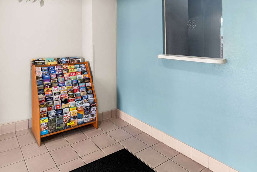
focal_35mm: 19
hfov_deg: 81.3
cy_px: 55
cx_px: 70
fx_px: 136
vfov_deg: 62.8
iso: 640
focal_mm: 13
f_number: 6.3
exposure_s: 1/10
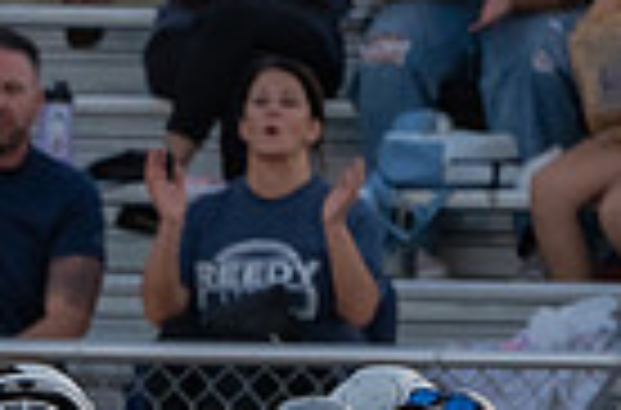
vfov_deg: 0.7
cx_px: -502
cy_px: 873
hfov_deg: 1.0
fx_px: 35087
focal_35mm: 2041
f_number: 5.6
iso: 2500
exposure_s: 1/1250
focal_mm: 400
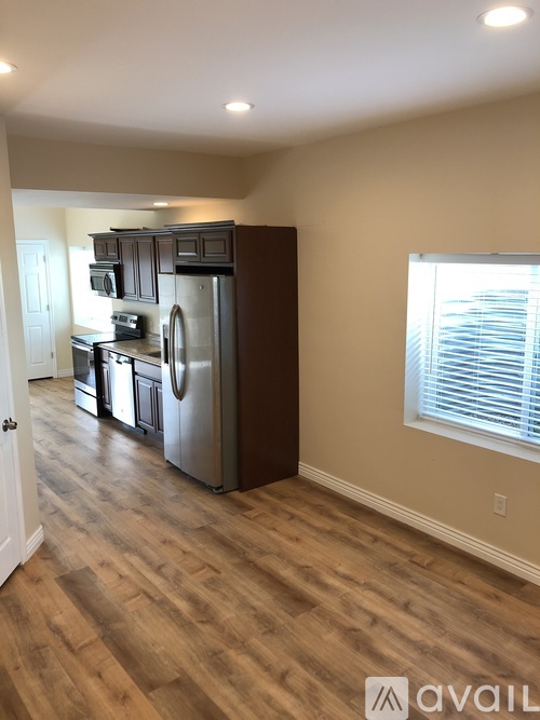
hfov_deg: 49.7
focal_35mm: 28
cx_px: 270
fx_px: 583
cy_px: 360
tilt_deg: -9.6
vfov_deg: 63.5
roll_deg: +2.1
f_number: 1.8
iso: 32
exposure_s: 1/30
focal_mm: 3.99
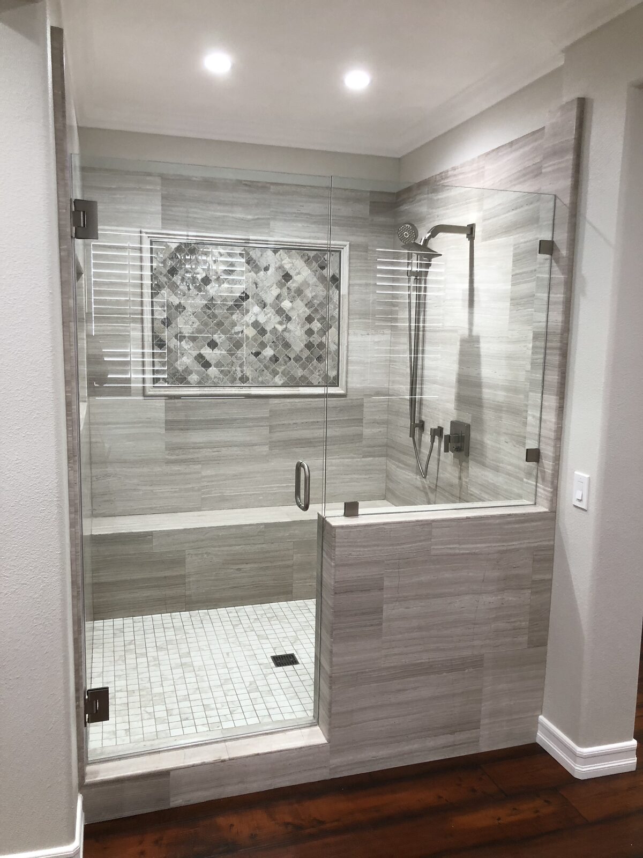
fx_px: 693
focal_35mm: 28
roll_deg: -0.7
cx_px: 322
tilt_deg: -5.6
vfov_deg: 63.4
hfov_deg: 49.7
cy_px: 429
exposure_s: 1/17
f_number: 1.8
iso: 40
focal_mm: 4
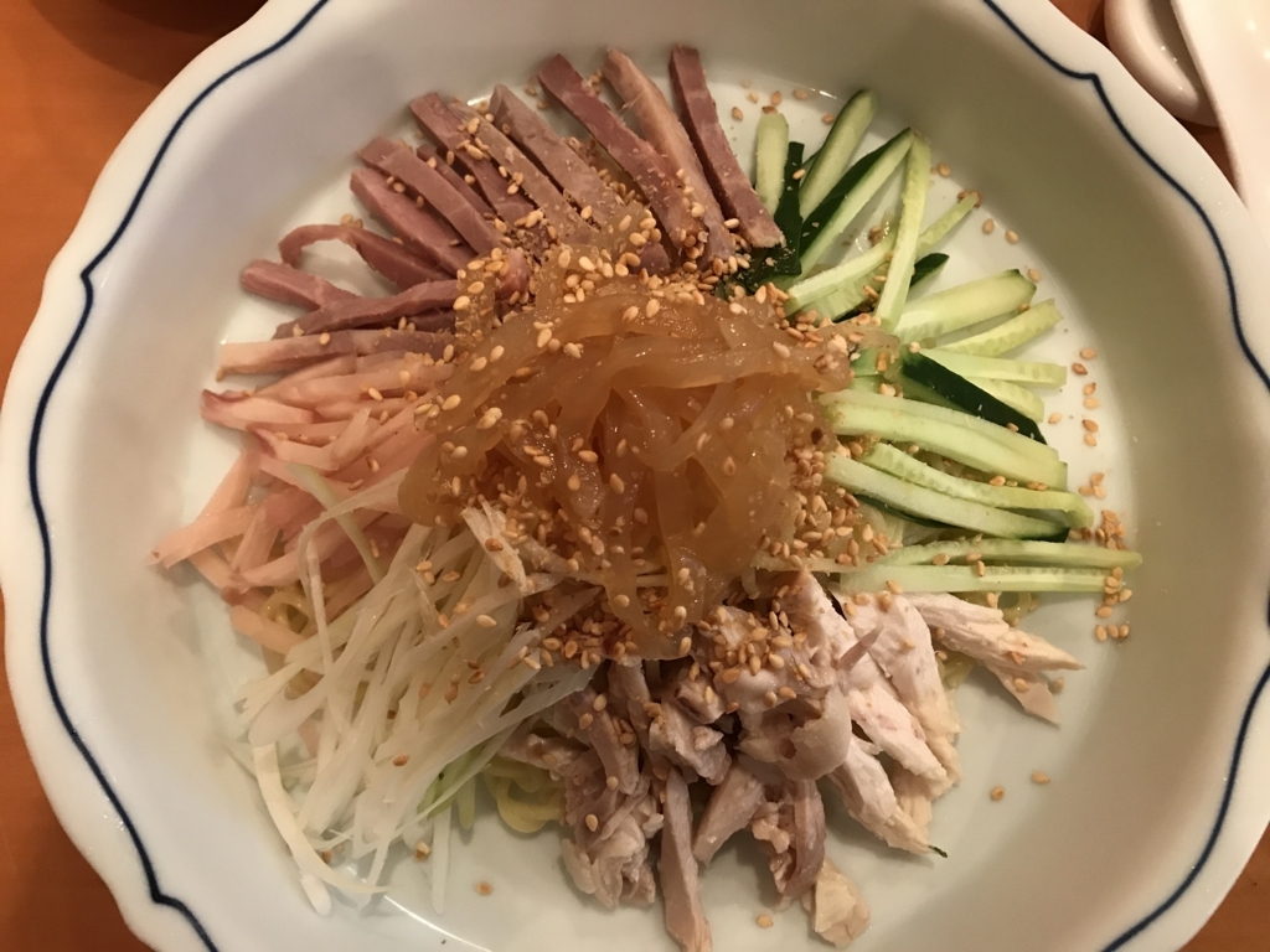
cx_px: 635
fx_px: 1027
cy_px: 476
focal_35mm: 28
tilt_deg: -80.4
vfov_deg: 49.7
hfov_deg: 63.4
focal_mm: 3.99
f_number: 1.8
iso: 80
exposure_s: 1/17
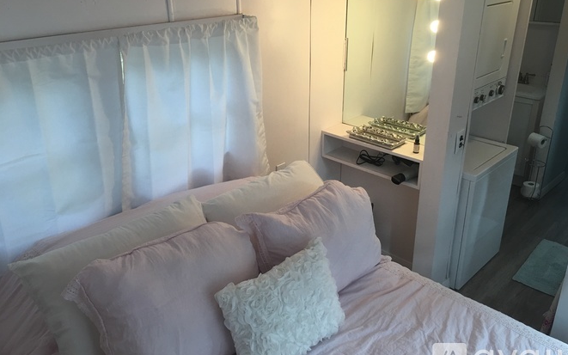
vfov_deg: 40.6
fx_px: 480
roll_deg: +0.5
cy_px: 162
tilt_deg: -22.7
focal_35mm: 31
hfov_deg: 61.2
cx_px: 285
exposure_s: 1/30
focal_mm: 4.15
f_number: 2.2
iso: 32
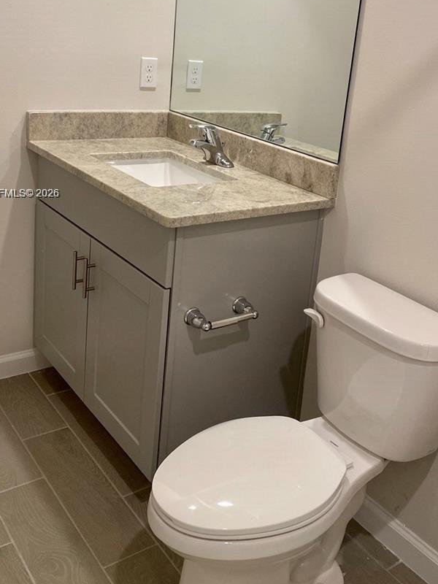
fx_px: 658
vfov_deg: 47.1
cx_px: 253
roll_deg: -5.1
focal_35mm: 39
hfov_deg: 36.7
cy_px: 194
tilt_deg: -14.2
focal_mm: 4.25
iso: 125
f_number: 1.8
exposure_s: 1/120
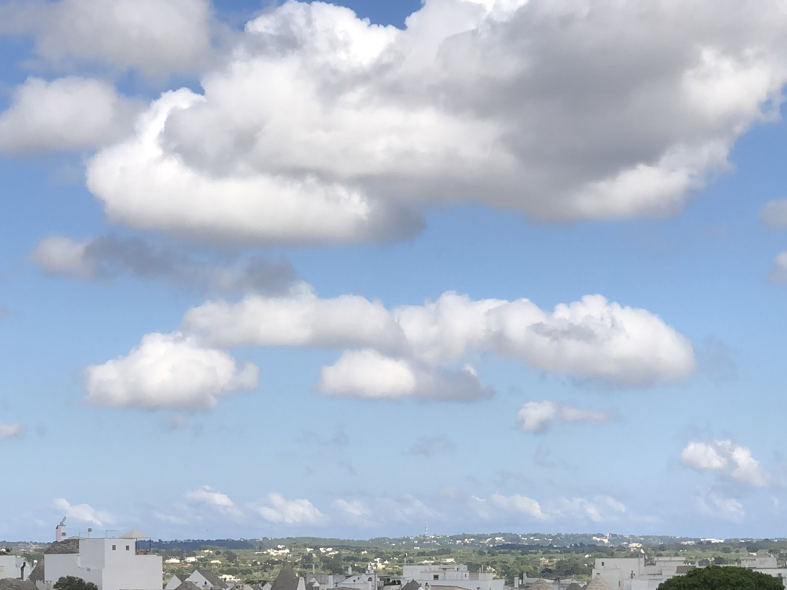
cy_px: 546
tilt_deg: +0.0
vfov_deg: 13.7
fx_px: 2433
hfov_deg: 18.3
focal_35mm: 107
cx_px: 285
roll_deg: +1.2
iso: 16
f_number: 2.4
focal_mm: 6
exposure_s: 1/1567
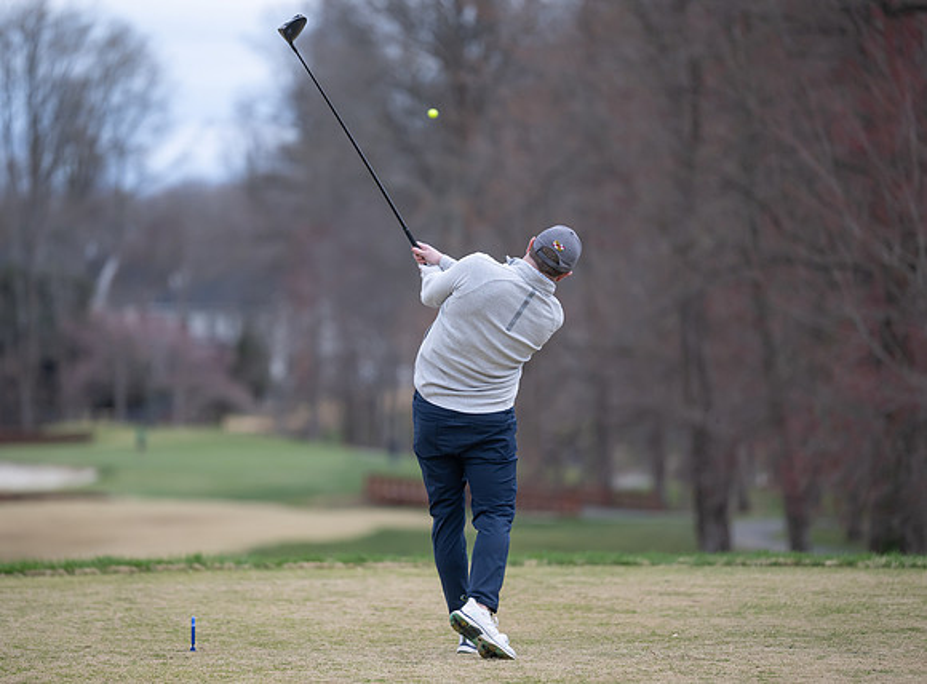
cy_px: 375
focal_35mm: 224
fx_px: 5961
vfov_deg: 6.6
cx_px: 409
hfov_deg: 8.9
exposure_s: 1/5000
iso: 500
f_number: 2.8
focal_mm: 190
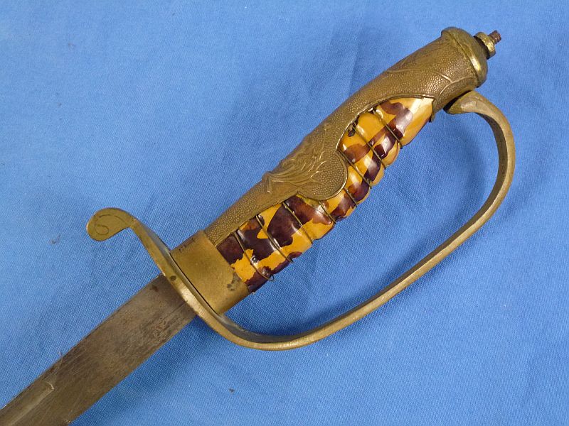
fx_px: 805
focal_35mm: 49
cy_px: 213
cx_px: 284
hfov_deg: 38.9
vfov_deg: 29.7
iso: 400
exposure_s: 1/80
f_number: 4.1
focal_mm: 8.7
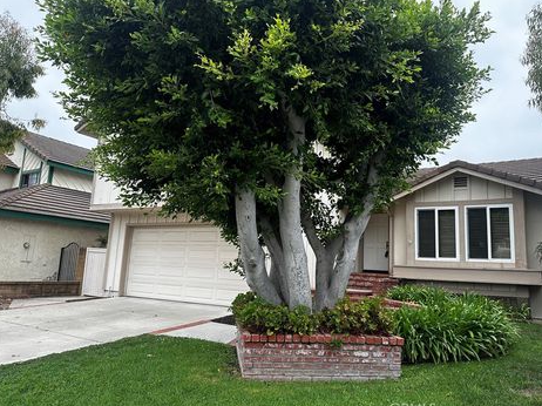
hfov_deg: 67.3
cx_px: 286
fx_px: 407
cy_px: 197
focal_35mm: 26
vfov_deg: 53.0
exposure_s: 1/785
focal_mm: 6.86
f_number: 1.78
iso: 80
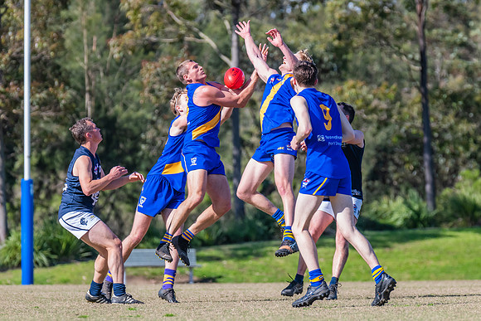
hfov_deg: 5.9
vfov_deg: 3.9
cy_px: 163
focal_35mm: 349
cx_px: 238
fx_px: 4670
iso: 800
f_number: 6.3
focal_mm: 270
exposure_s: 1/2000
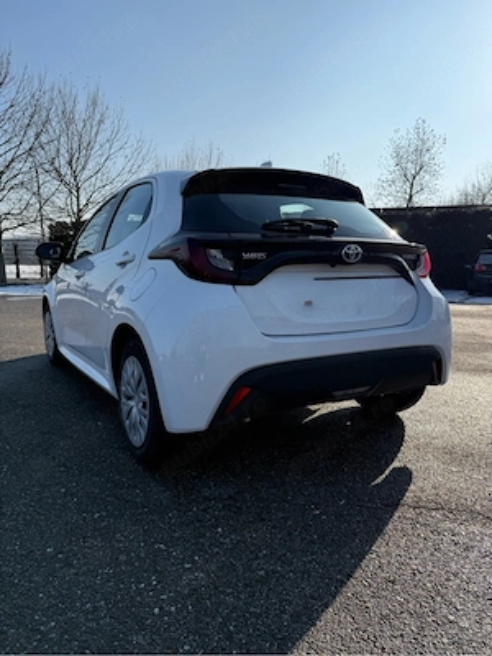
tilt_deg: -6.6
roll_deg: +0.3
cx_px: 246
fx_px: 455
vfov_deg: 71.6
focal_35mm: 24
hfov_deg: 56.8
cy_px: 328
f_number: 1.78
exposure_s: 1/9091
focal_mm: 6.76
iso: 125
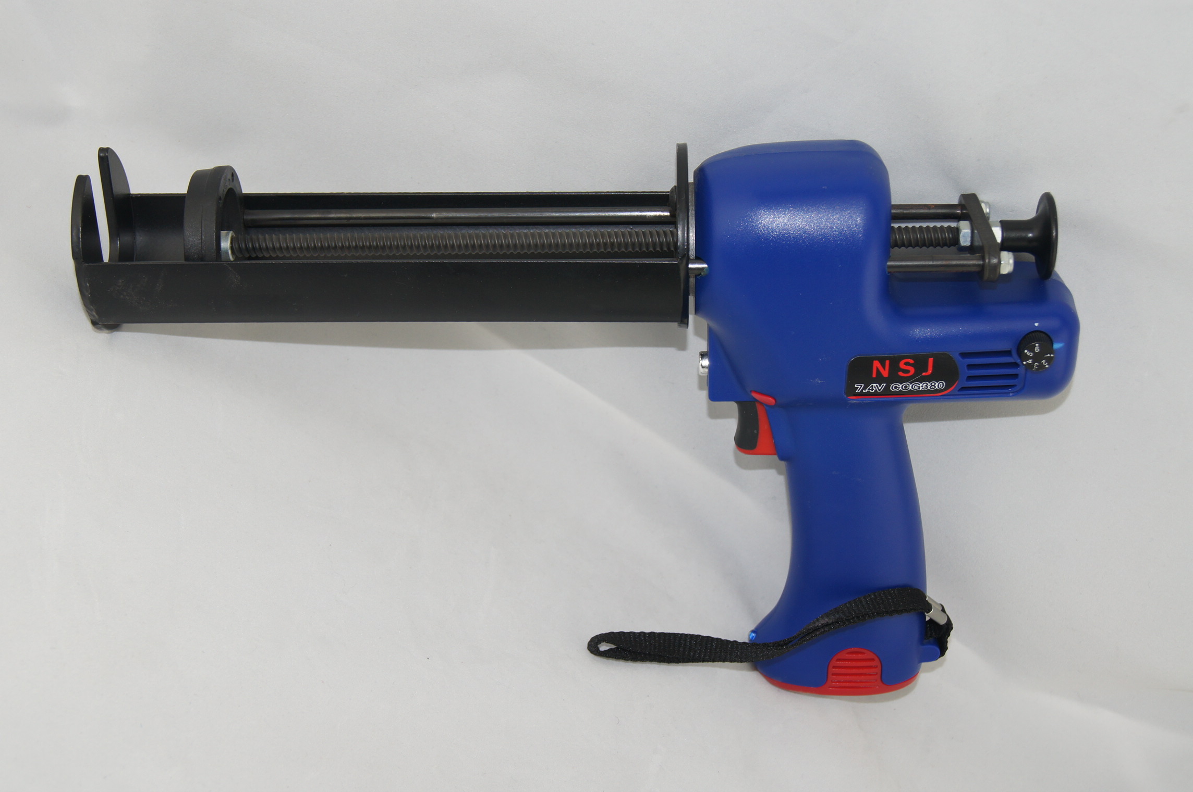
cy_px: 396
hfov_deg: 37.9
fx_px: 1738
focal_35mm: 52
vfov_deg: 25.7
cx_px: 596
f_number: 6.3
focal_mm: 35
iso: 200
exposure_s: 1/160
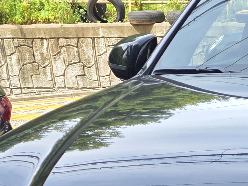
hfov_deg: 15.5
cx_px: 332
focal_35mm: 120
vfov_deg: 11.9
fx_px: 860
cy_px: 266
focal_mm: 6.25
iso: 32
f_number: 1.7
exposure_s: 1/359
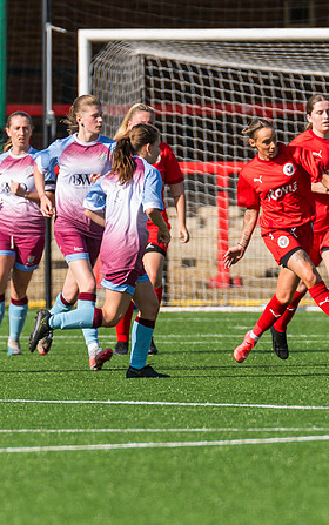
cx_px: 190
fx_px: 12146
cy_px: 319
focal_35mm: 848
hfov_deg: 1.6
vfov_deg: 2.5
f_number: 4
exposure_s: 1/3200
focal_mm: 300
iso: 400
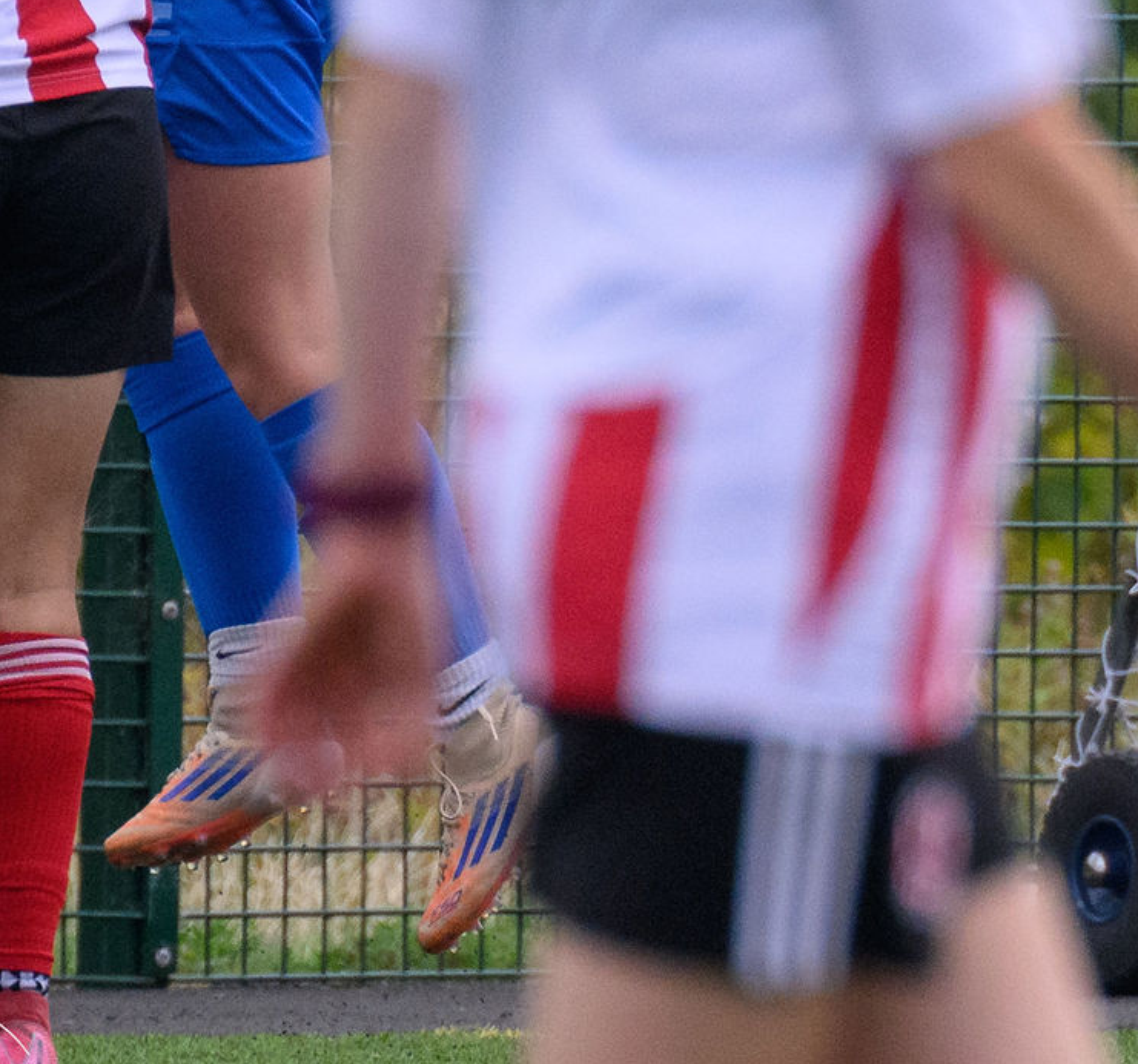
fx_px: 84694
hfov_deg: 0.8
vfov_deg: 0.7
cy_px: 262
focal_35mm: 2352
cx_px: 2052
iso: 1600
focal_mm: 400
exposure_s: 1/1250
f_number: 5.6
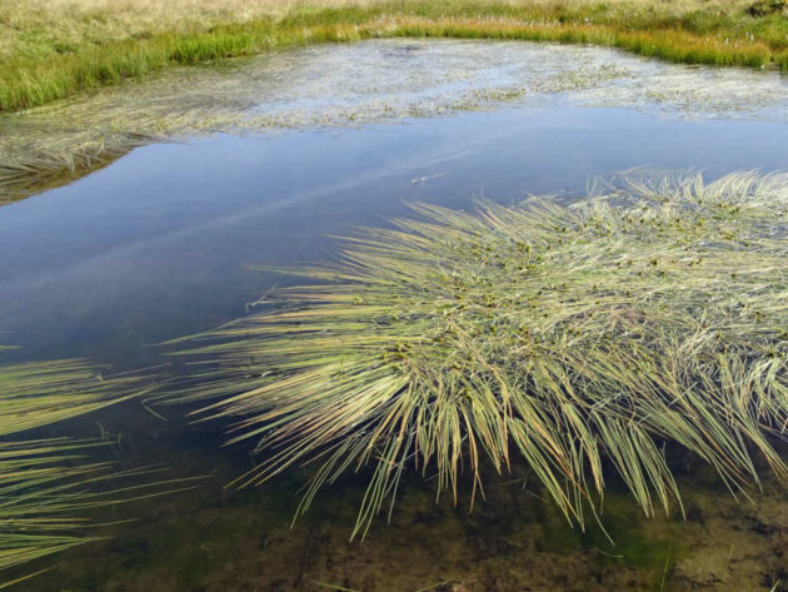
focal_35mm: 39
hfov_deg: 46.2
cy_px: 285
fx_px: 888
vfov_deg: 36.8
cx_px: 585
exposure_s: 1/400
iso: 80
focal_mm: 4.1
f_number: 3.5
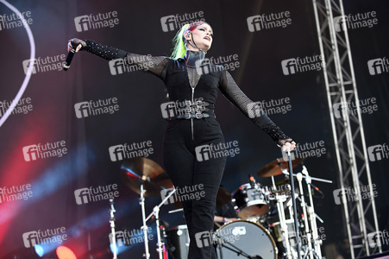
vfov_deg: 15.9
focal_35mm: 86
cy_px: 130
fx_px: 929
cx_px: 194
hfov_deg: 23.7
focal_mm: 86
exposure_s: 1/400
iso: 320
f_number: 2.8
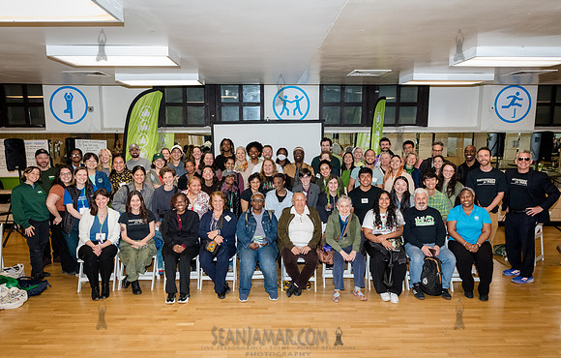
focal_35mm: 25
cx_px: 271
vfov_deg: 49.2
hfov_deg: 71.3
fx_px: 391
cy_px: 192
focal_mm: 24
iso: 5000
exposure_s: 1/200
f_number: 5.6
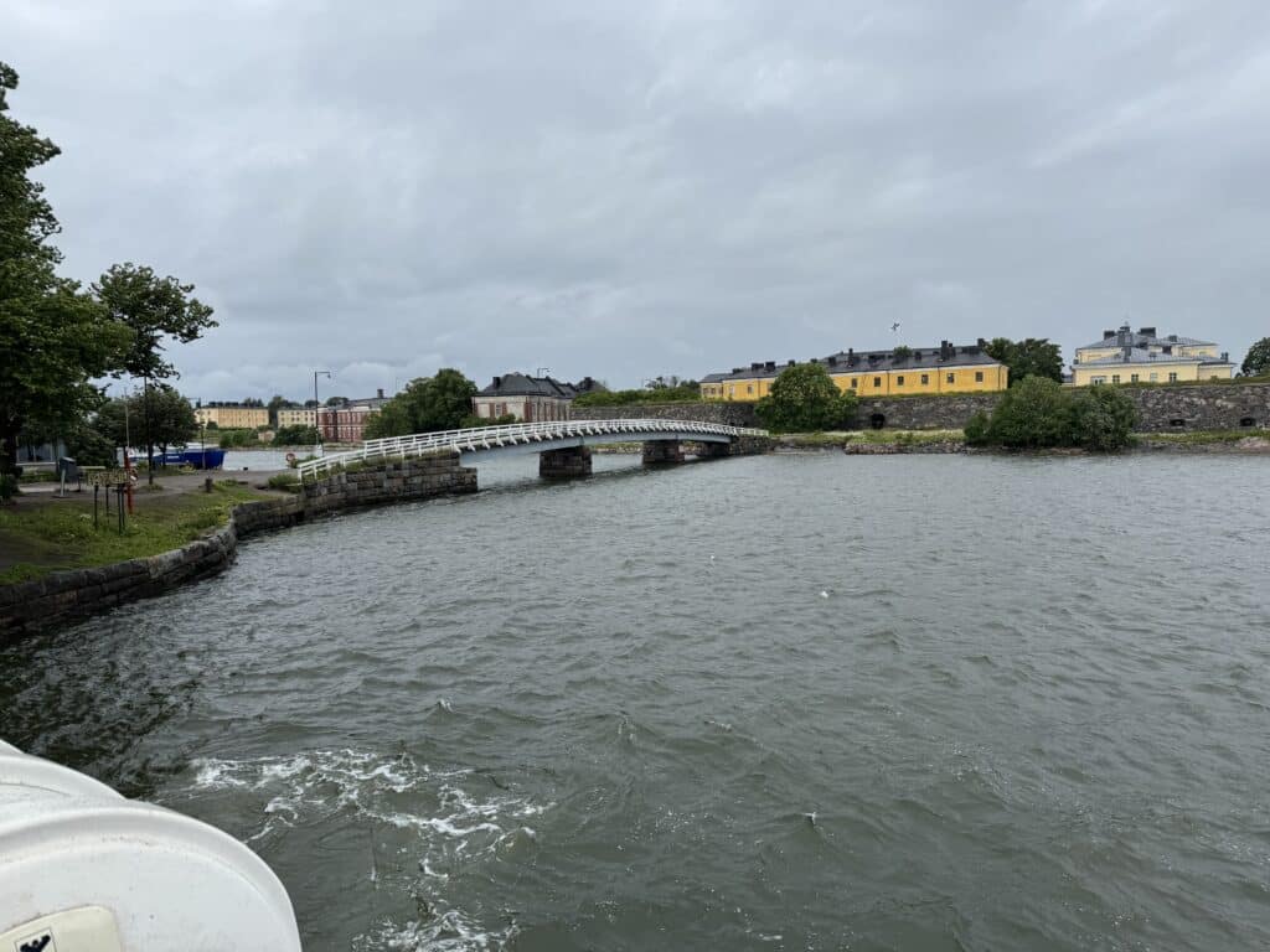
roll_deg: +0.9
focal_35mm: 24
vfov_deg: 56.8
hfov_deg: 71.6
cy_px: 476
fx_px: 881
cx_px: 635
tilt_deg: -4.3
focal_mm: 6.76
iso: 80
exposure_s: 1/3802
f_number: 1.78
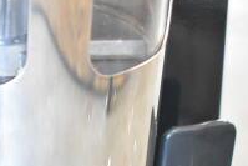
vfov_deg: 10.4
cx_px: -5
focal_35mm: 129
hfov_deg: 15.6
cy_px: 229
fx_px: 889
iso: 5600
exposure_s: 1/50
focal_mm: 28
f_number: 4.2
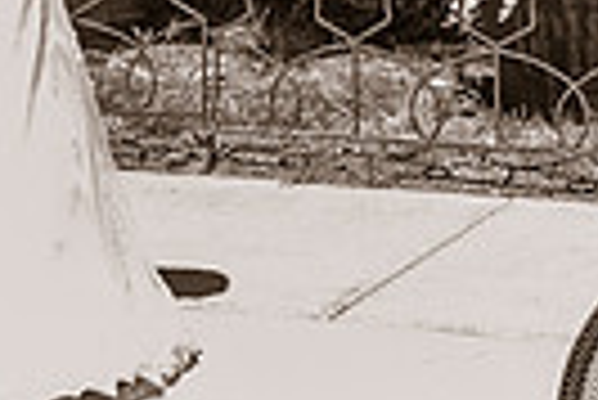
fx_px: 3475
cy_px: -350
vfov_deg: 6.4
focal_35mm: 209
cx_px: -208
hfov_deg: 9.6
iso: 250
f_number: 4
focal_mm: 35
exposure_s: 1/640
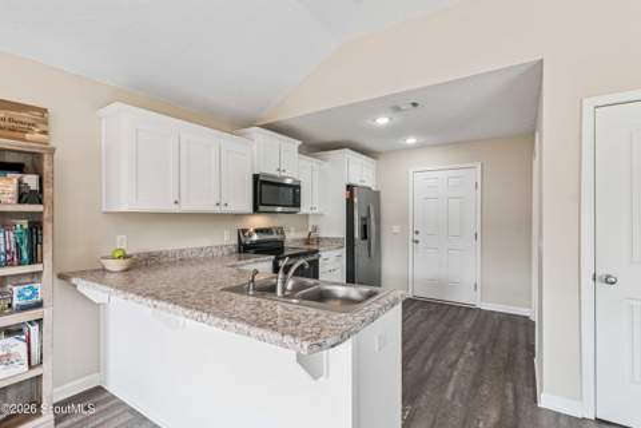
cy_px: 214
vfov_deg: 70.4
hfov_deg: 93.3
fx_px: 303
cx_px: 320
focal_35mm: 17
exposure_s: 1/25
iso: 250
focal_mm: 17
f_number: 8
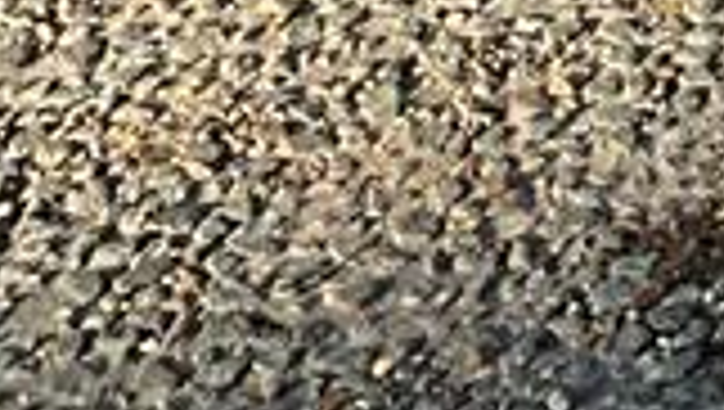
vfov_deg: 4.5
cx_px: 2514
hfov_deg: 7.5
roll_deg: -1.1
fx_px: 4517
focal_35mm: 235
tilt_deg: -12.3
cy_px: -1563
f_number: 1.8
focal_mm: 3
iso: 25
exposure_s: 1/370
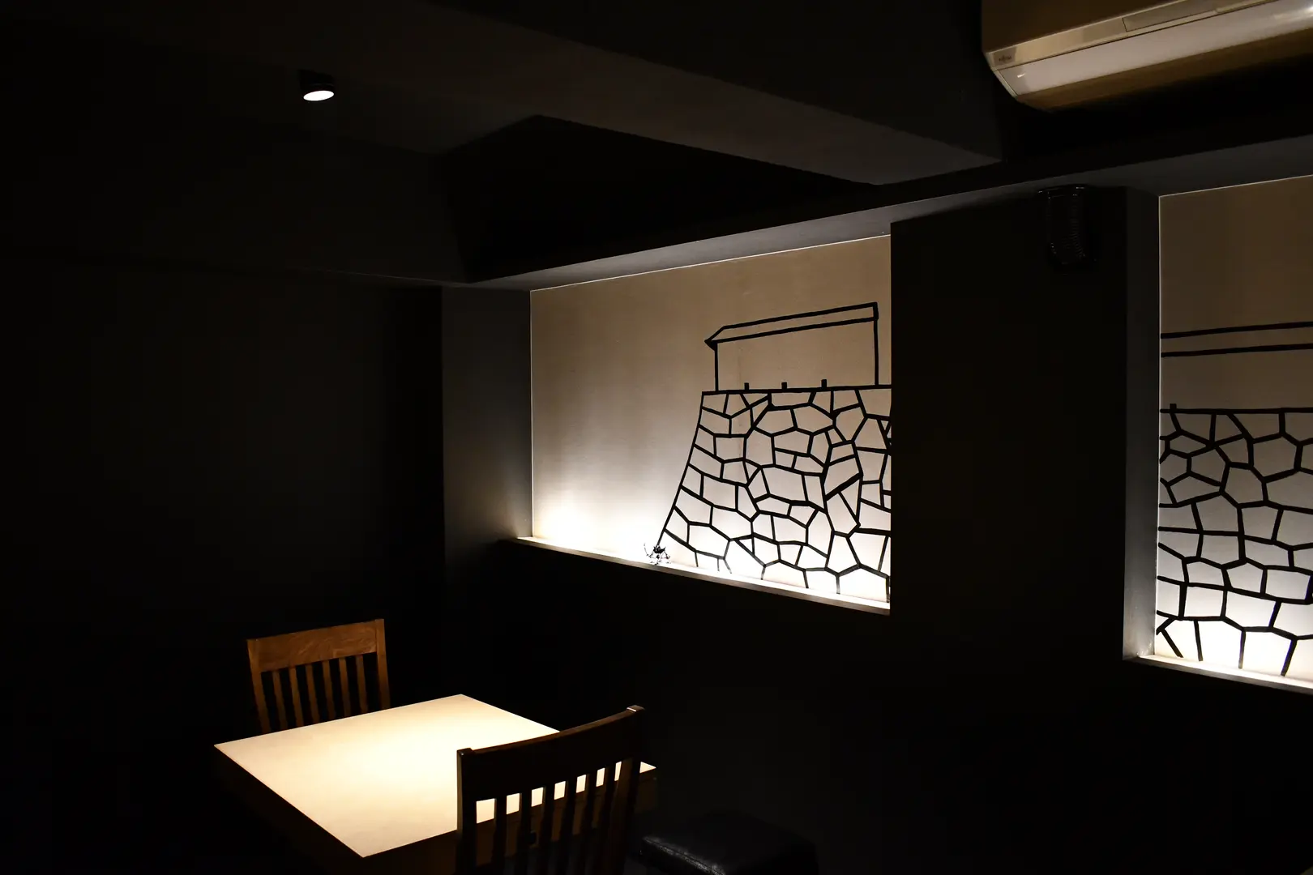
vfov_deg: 47.9
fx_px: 985
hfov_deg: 67.4
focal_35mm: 27
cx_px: 656
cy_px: 438
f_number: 3.5
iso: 2500
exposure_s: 1/125
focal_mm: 18
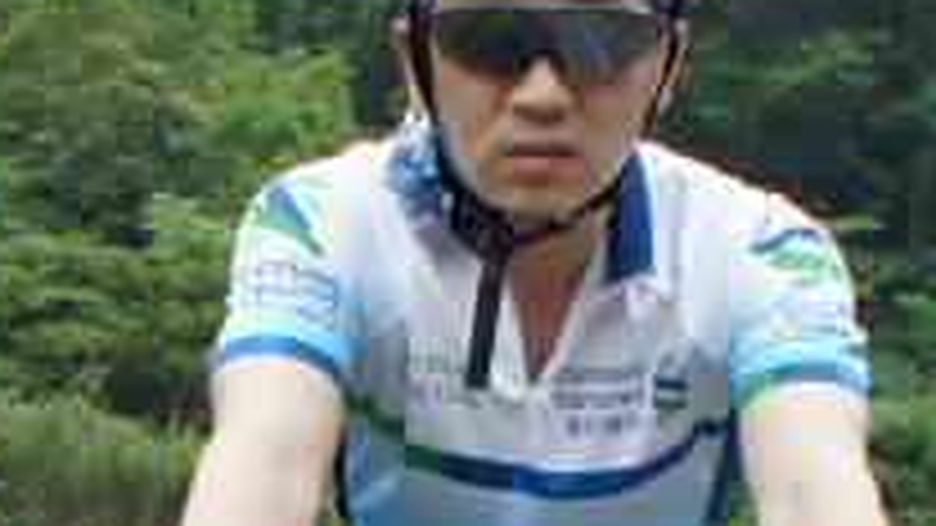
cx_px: 189
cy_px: 874
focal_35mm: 145
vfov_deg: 8.1
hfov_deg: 14.7
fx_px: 3599
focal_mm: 16
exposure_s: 1/500
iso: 200
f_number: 3.2
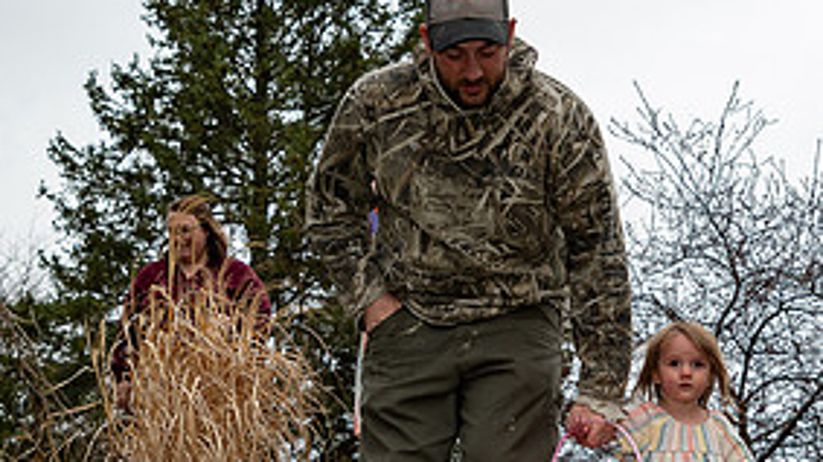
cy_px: 424
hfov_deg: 25.1
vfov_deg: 14.2
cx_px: 582
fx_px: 1833
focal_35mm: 84
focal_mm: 24
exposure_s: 1/200
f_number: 4
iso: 125
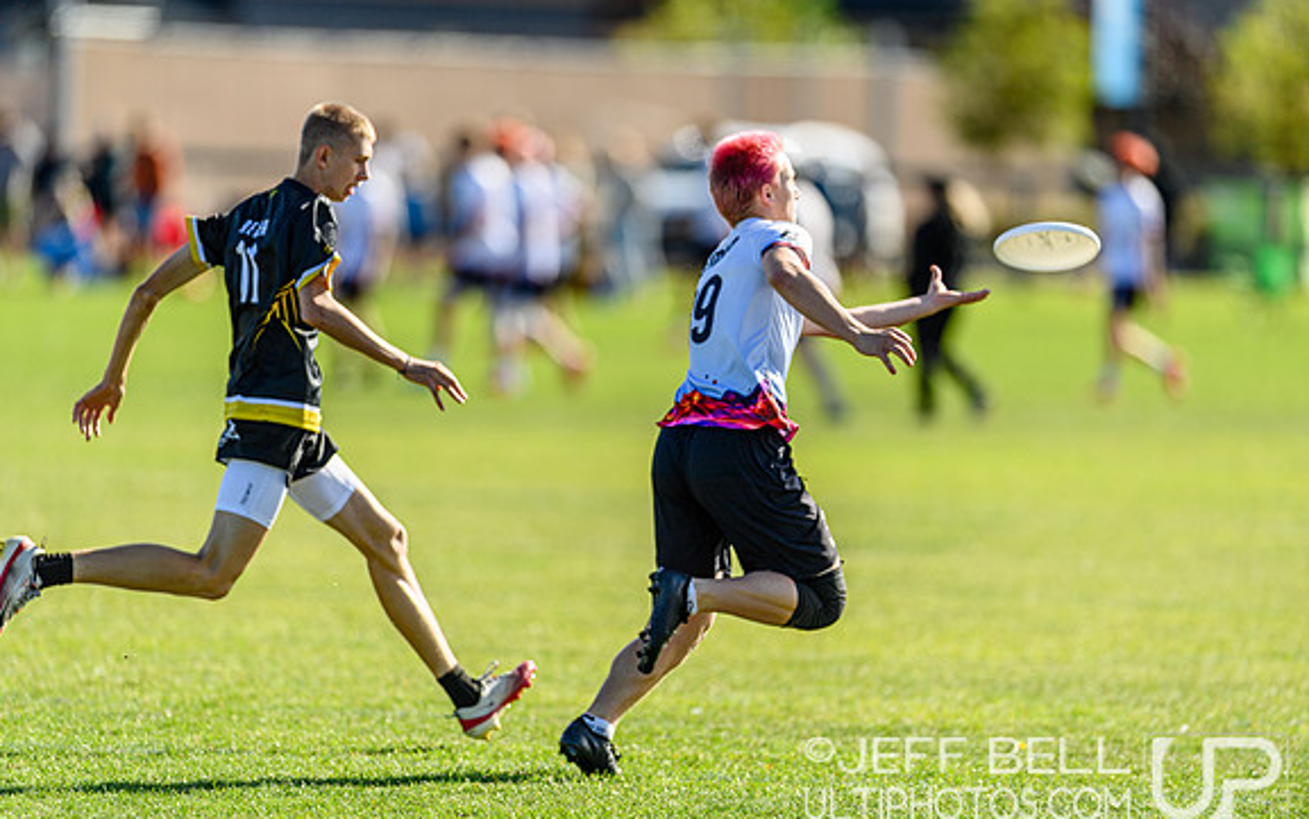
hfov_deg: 5.1
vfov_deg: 3.2
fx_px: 14631
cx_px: 653
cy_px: 410
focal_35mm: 410
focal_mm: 400
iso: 100
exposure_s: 1/1600
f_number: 3.2
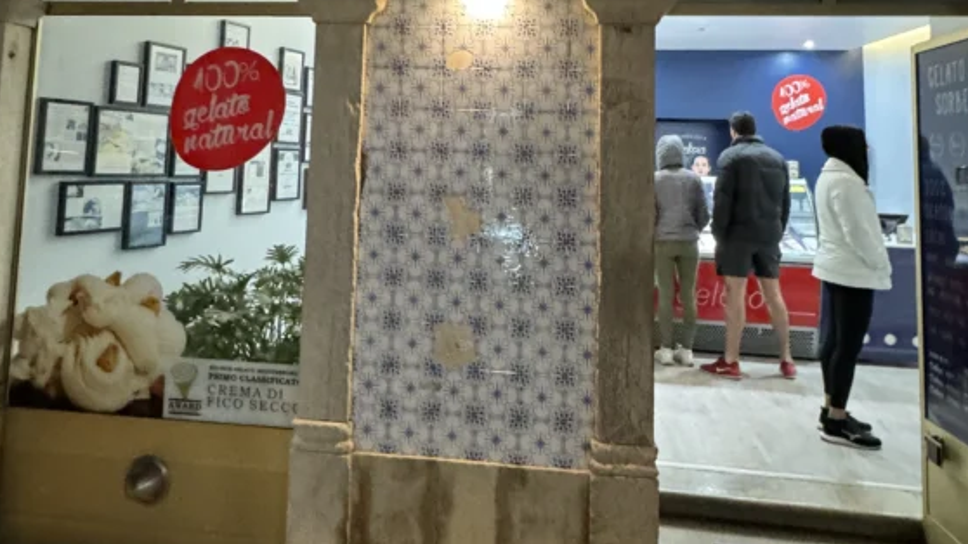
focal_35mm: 28
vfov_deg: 39.6
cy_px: 95
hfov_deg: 67.8
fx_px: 719
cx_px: 446
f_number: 2.2
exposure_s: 1/33
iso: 800
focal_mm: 2.22
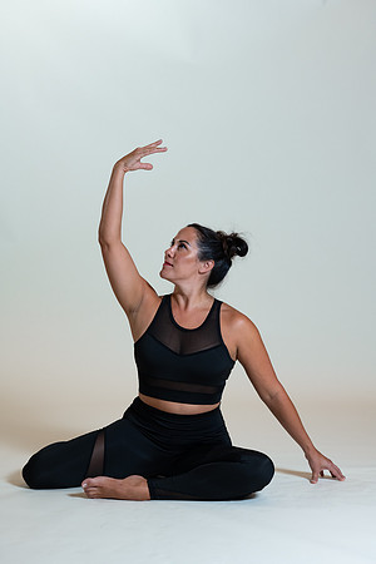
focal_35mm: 85
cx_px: 188
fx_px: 1332
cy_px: 282
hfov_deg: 16.1
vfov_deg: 23.9
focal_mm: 85
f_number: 4
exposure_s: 1/125
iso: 320
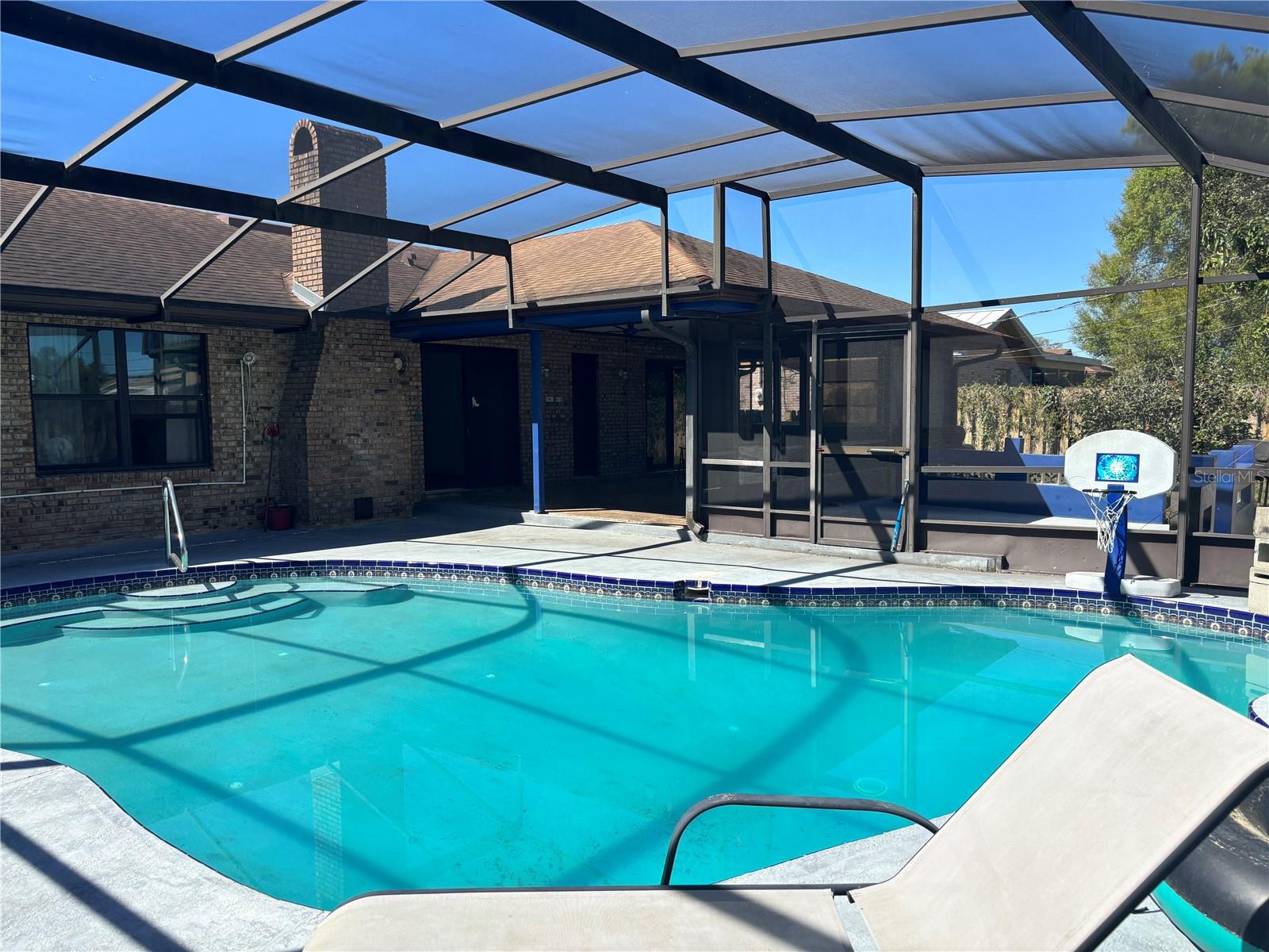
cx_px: 634
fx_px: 953
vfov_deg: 53.1
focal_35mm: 26
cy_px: 476
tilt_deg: -4.4
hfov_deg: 67.3
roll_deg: +0.2
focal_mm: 5.96
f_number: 1.6
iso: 50
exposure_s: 1/1751
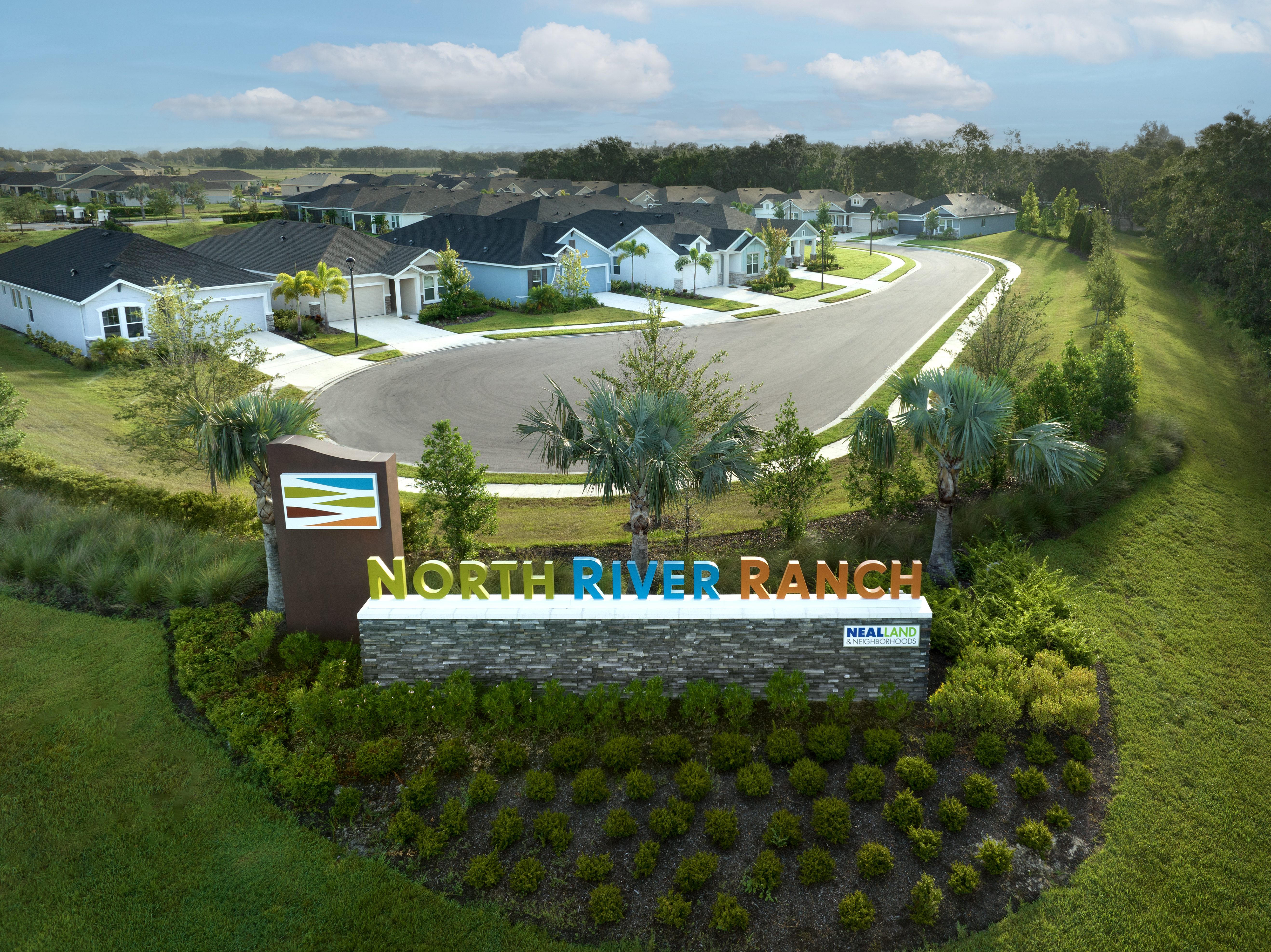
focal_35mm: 24
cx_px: 636
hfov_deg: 71.6
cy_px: 476
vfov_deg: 56.8
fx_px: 881
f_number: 6.3
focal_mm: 12.29
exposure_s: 1/80
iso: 100
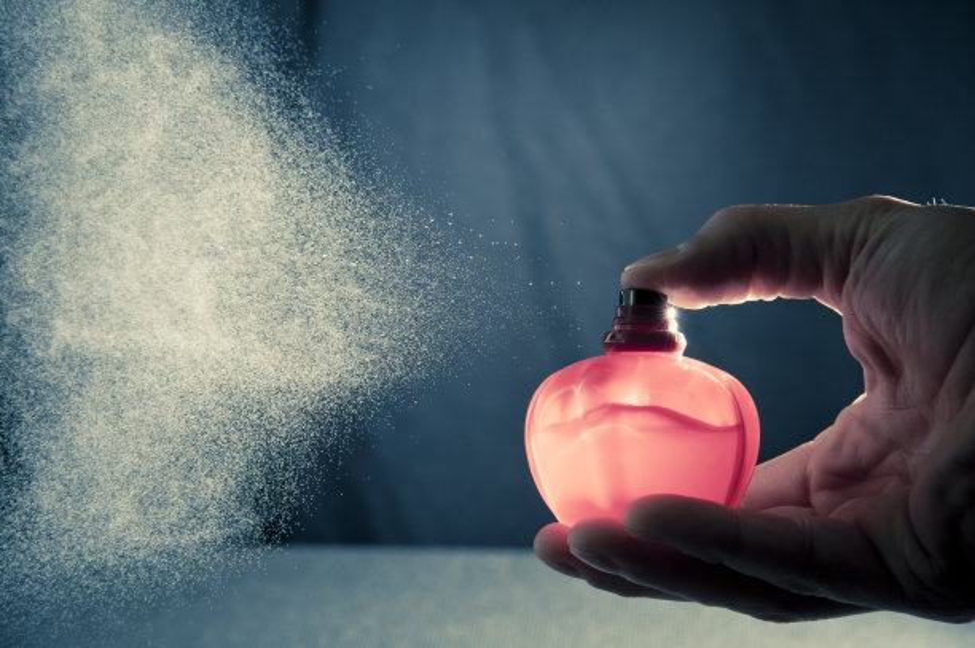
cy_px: 324
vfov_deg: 8.6
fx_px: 4330
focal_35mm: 160
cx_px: 488
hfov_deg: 12.8
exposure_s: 1/250
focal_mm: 160
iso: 800
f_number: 13
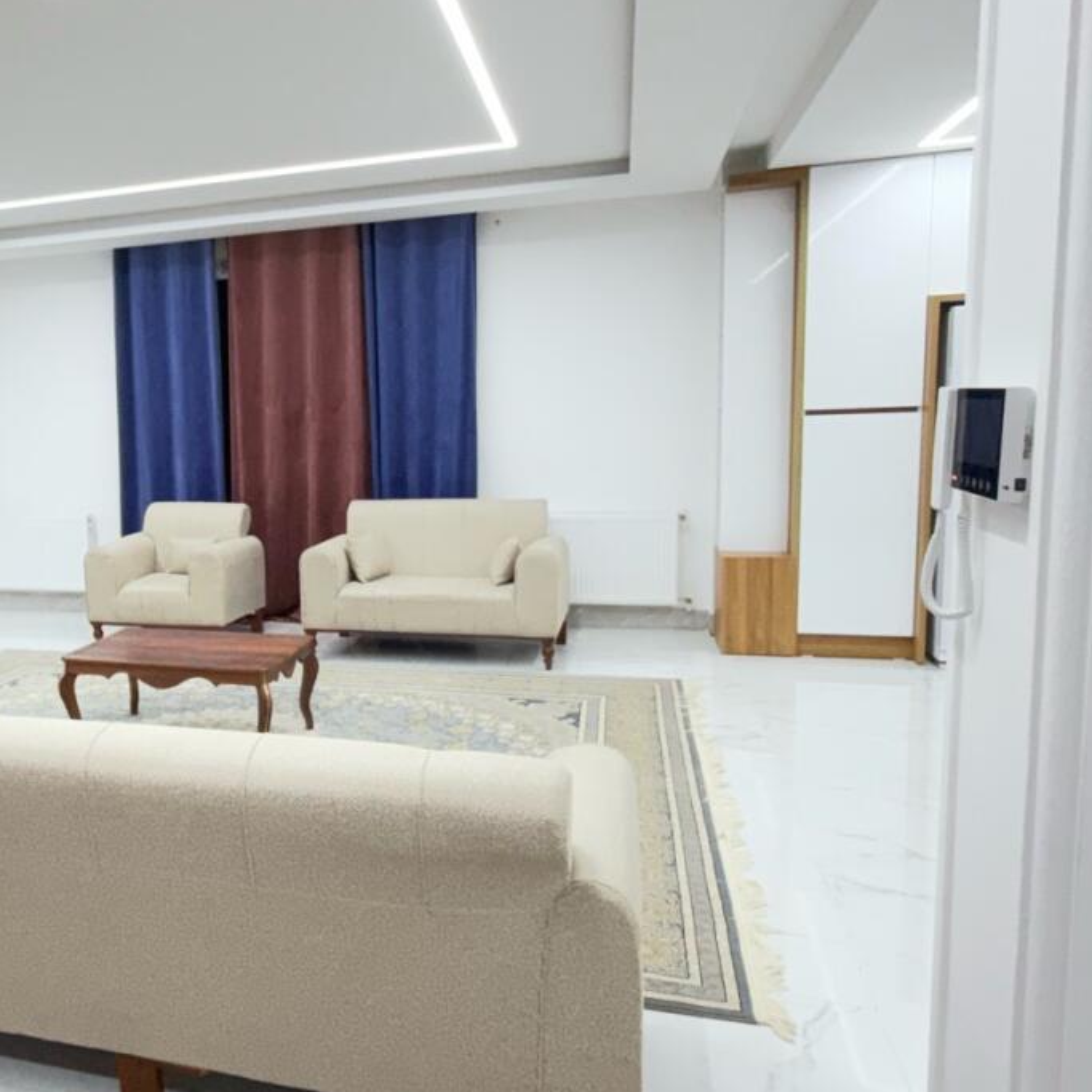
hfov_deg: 53.1
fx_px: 1035
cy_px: 542
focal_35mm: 29
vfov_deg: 55.6
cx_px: 269
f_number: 2.2
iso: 500
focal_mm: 2.22
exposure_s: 1/100
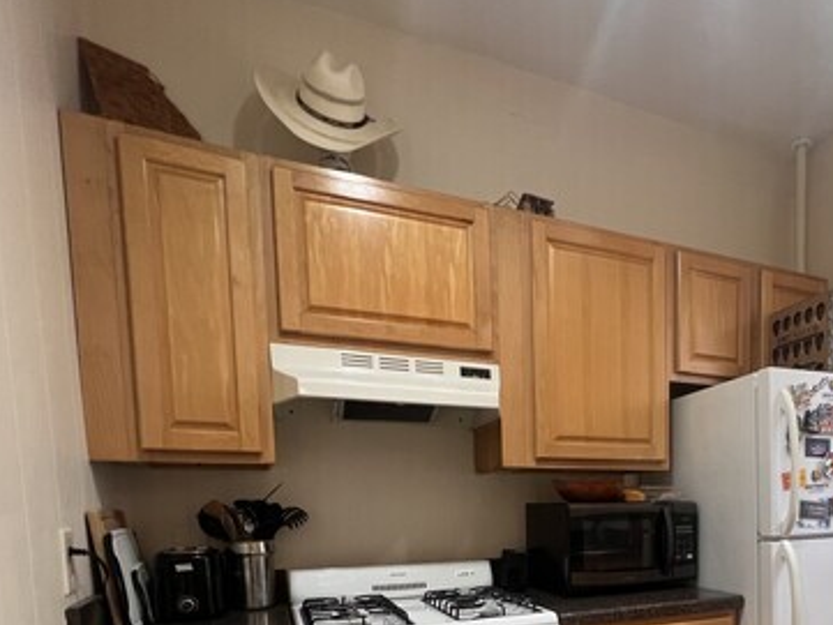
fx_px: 578
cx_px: 601
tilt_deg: -4.5
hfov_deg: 68.0
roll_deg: +0.8
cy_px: 563
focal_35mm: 24
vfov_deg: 50.4
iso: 160
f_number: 1.8
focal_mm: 1.57
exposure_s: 1/60
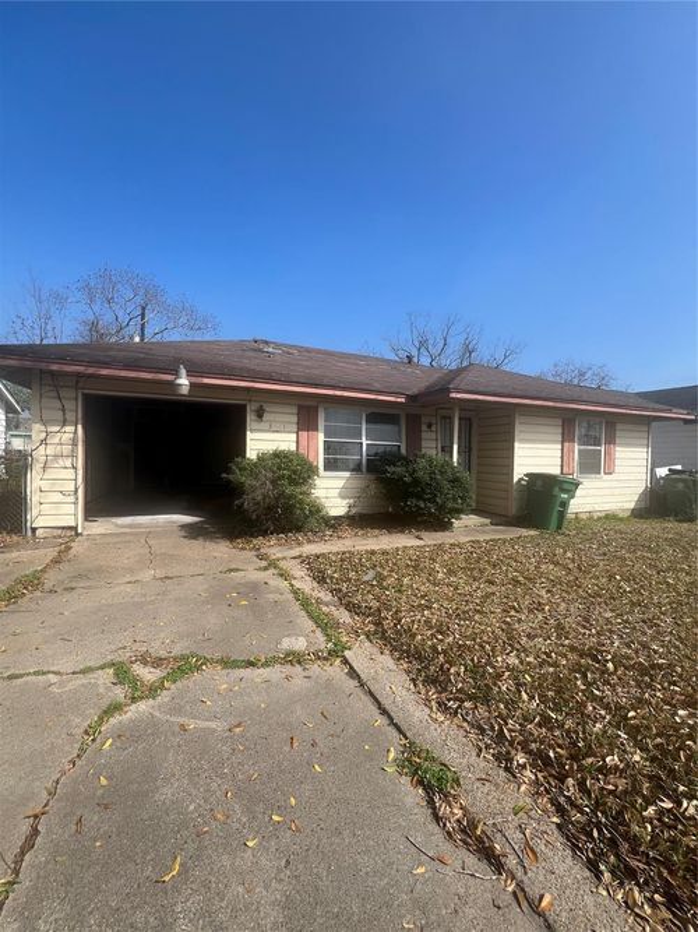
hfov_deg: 89.9
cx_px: 349
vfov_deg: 106.2
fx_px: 350
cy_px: 466
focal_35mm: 13
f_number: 1.8
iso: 32
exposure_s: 1/1277
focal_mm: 1.57
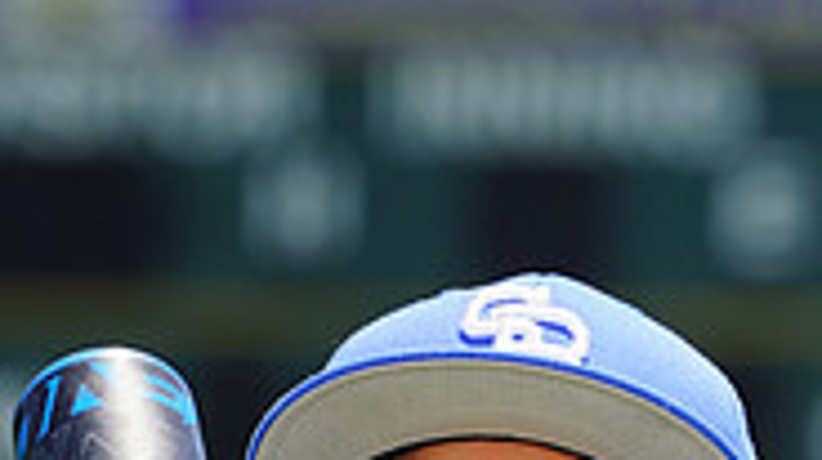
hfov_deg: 2.3
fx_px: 20508
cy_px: 978
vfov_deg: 1.3
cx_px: 436
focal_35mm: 942
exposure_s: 1/250
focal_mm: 285
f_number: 8
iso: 100
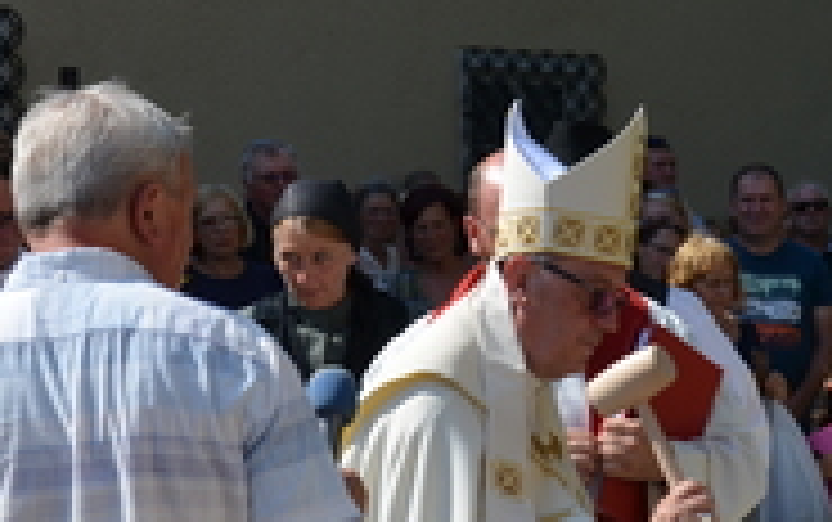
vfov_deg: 9.3
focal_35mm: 141
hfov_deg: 14.7
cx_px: 706
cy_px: 328
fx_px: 3200
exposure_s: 1/250
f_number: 8
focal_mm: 38
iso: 100
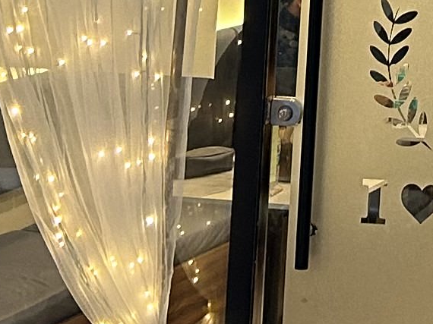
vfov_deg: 7.3
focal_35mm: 184
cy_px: -602
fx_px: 2301
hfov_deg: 10.5
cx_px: 596
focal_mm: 5.7
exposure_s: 1/100
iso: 125
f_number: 1.5
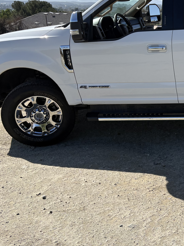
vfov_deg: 37.3
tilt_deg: -14.5
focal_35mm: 51
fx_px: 361
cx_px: 221
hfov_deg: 25.6
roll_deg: -1.0
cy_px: 91
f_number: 1.6
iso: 50
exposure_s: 1/3448
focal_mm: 5.96
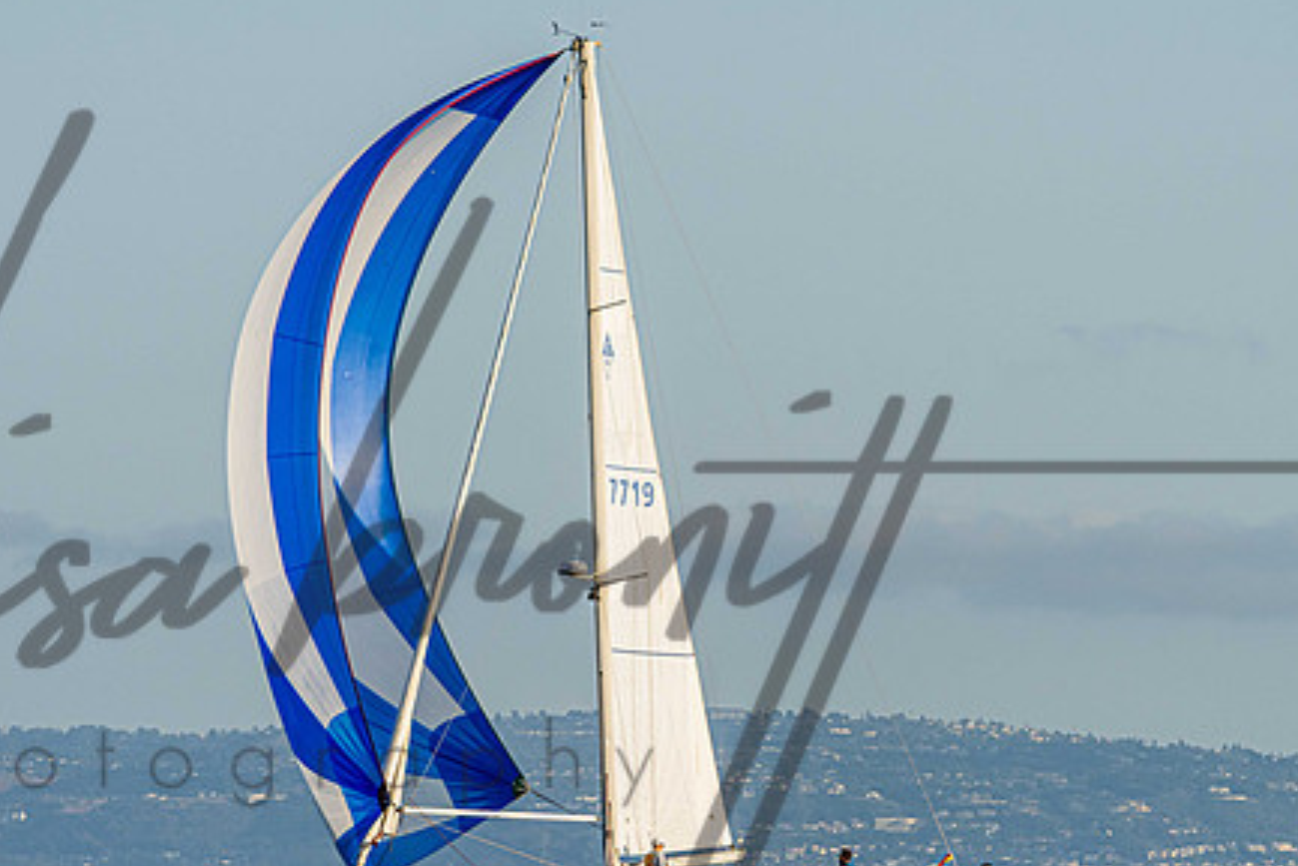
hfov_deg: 5.2
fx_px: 14318
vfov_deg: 3.5
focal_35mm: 397
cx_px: 676
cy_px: 501
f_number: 8
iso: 400
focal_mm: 220
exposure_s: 1/1600
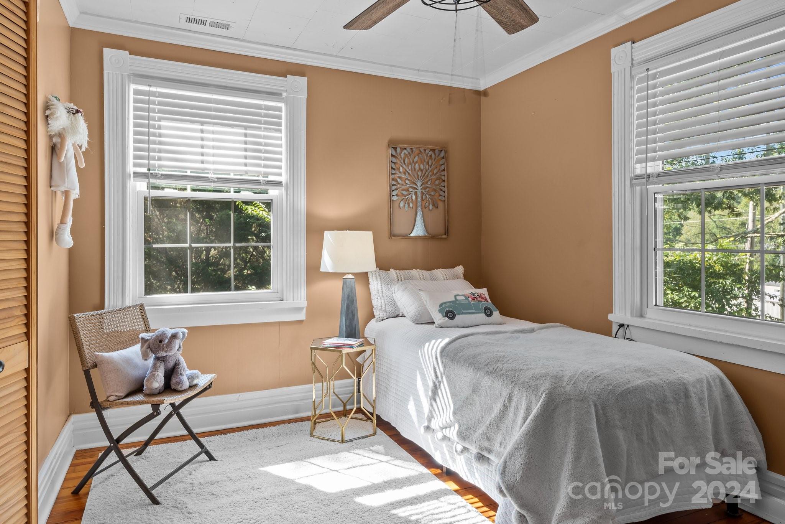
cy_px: 262
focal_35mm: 21
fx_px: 458
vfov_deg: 59.5
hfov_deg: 81.2
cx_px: 392
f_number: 10
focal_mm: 14
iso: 100
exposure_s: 1/1.25
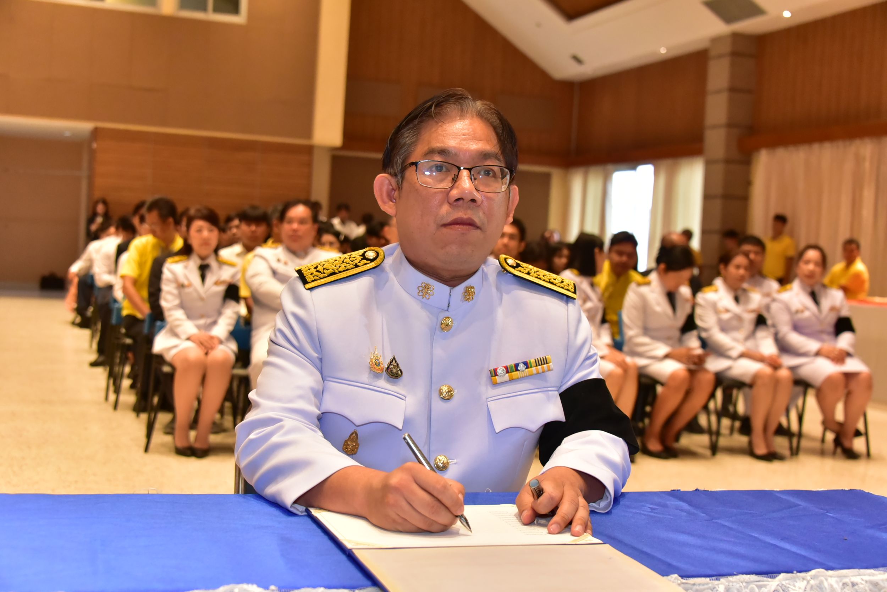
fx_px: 1232
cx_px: 444
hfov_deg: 39.6
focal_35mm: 50
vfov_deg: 27.0
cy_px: 296
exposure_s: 1/160
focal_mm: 50
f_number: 5.6
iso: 4000
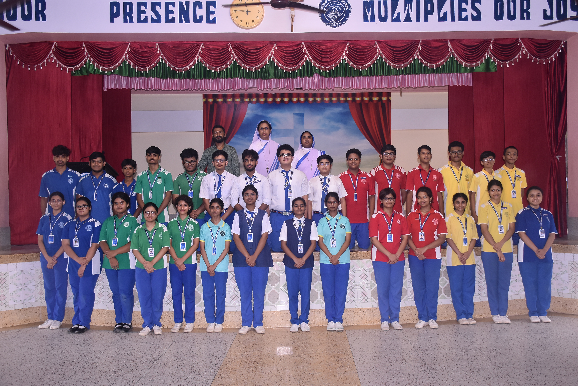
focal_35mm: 36
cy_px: 193
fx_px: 578
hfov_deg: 53.1
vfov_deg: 36.9
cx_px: 289
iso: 500
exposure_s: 1/200
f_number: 5
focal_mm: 24
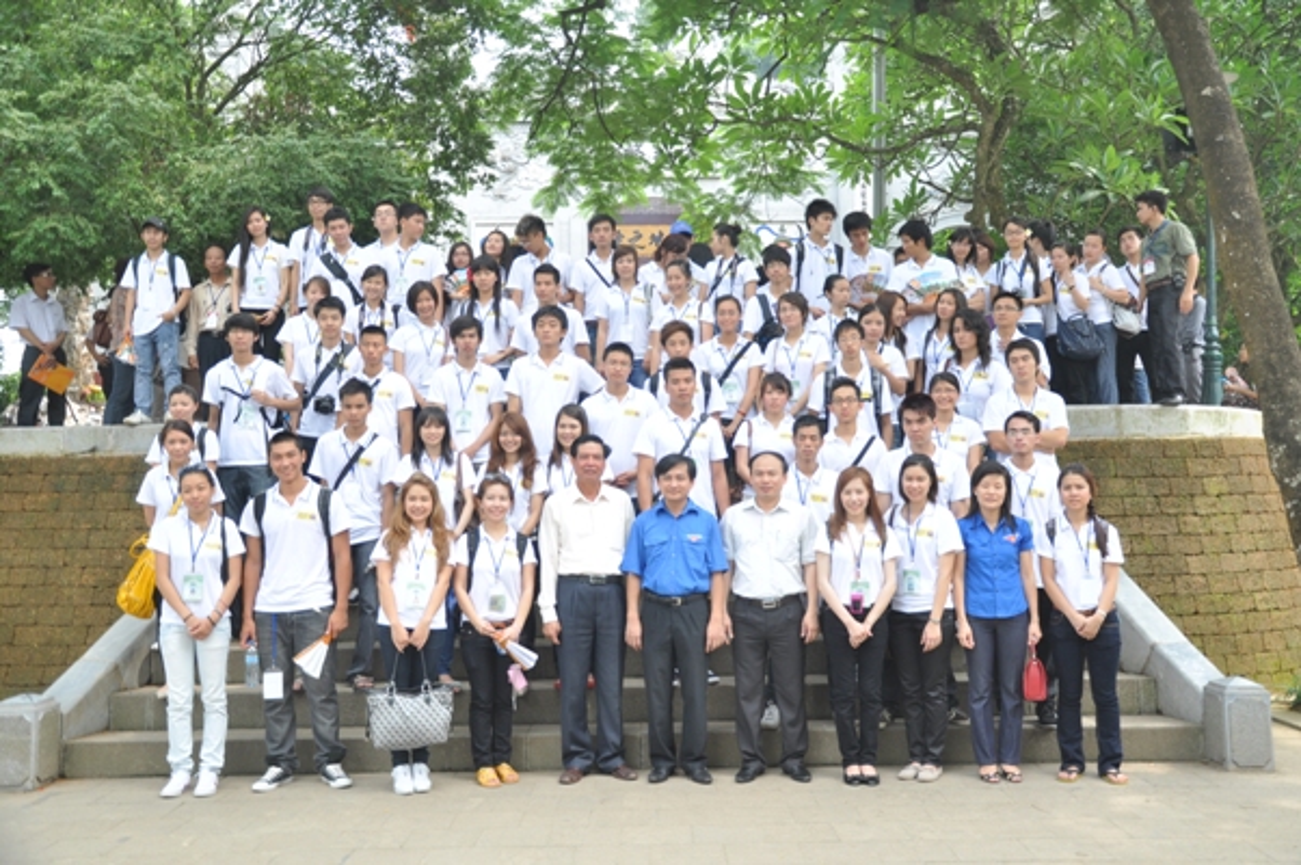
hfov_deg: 53.2
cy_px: 432
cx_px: 650
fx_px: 1300
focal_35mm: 36
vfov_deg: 36.8
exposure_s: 1/125
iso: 200
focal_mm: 24
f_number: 4.5
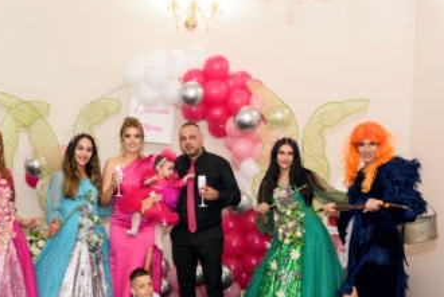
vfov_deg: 25.5
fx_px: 655
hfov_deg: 36.8
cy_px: 199
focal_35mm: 53
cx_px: 125
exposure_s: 1/200
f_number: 2.8
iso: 1600
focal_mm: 35
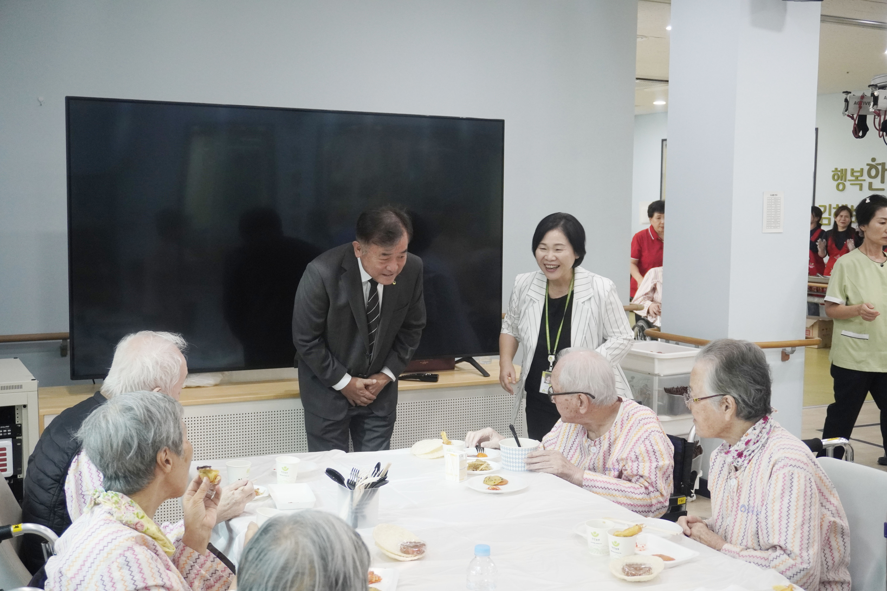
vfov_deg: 31.9
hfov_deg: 46.4
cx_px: 444
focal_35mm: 42
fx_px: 1035
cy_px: 296
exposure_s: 1/160
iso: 1600
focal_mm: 28
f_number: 4.5
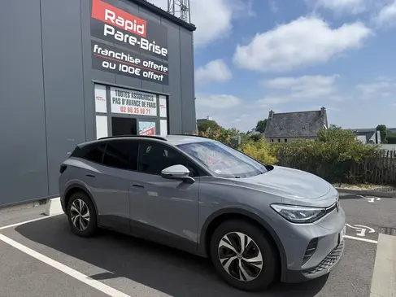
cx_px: 198
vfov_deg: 56.8
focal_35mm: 24
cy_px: 148
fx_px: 274
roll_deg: +0.5
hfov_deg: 71.6
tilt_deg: -0.9
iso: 80
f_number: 1.78
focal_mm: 6.76
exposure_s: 1/6173
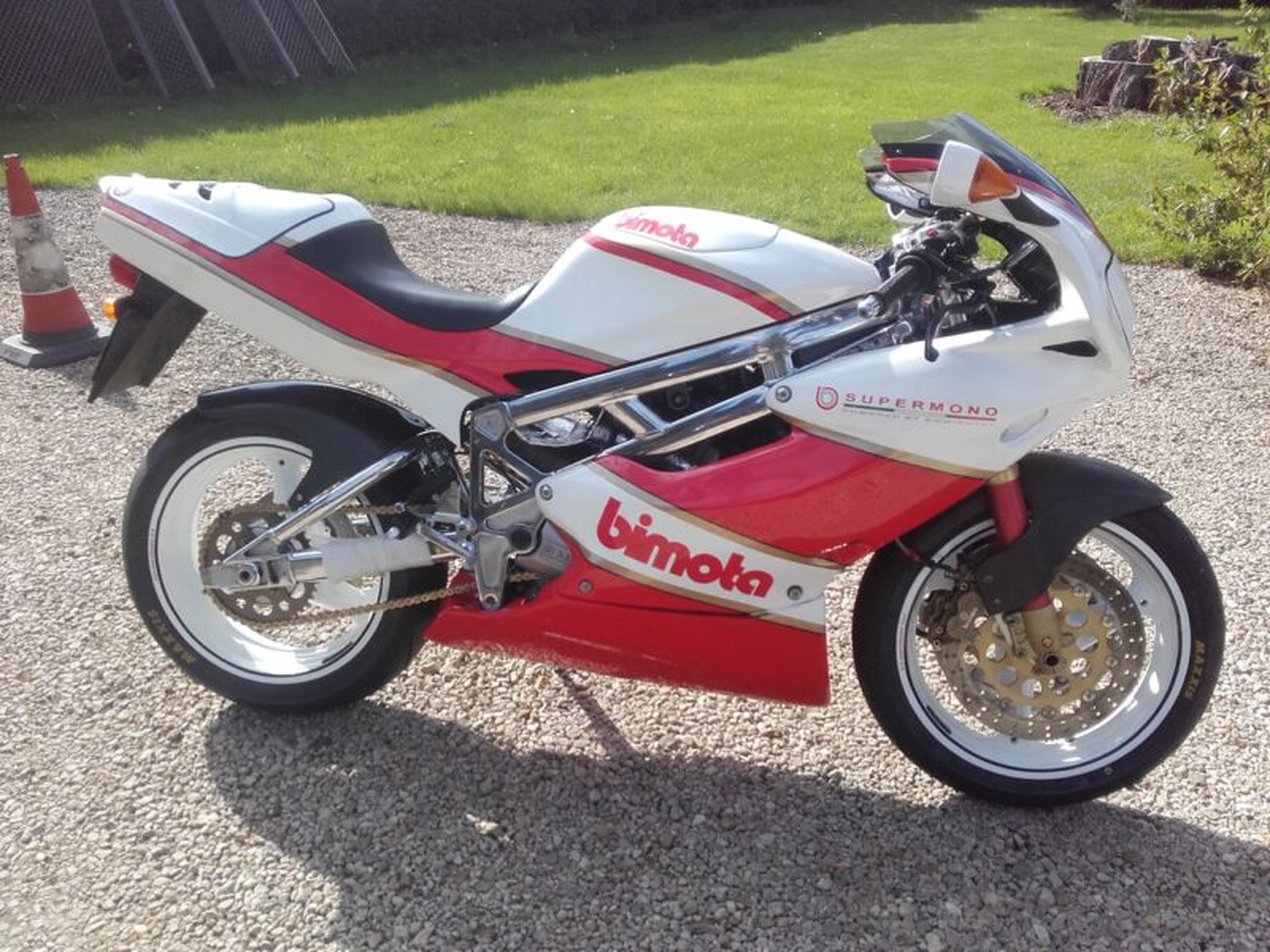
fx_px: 1137
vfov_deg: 45.4
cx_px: 635
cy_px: 476
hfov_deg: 58.4
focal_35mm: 31
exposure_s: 1/736
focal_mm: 3.31
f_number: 2.2
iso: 50
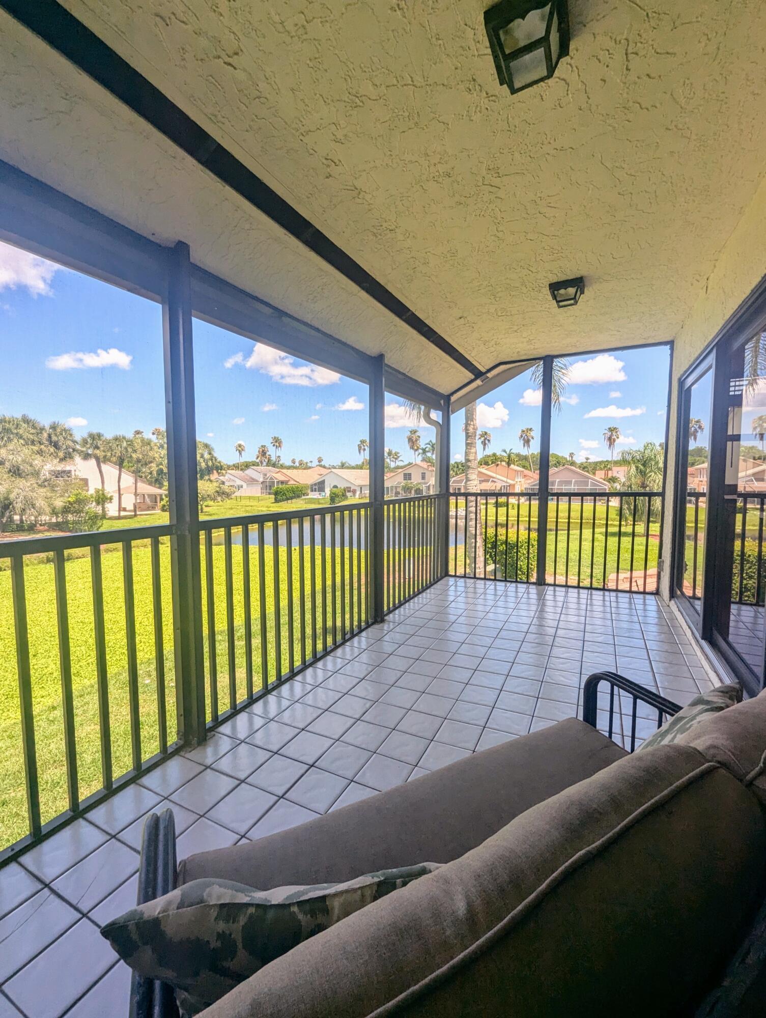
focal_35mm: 13
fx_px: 383
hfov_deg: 90.0
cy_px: 509
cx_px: 383
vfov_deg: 106.1
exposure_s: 1/639
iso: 45
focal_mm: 1.95
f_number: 2.2
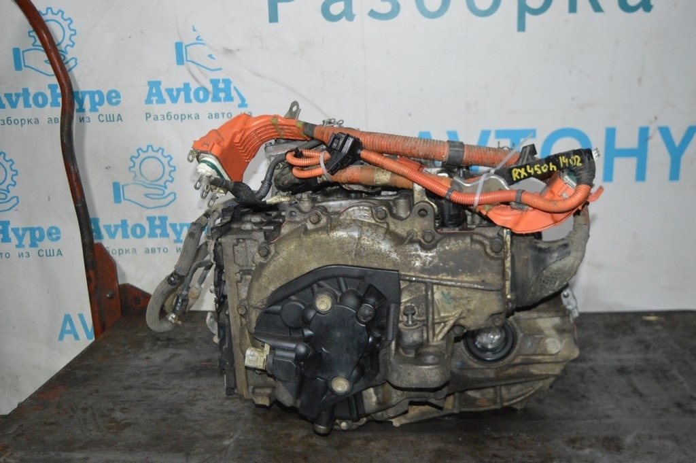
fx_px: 782
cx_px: 348
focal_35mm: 40
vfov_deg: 33.0
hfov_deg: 48.0
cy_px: 232
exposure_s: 1/60
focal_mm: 27
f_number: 4
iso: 2500
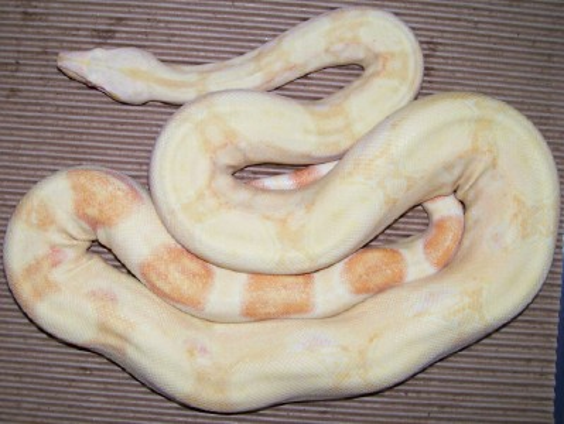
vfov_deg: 39.7
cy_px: 212
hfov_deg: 51.3
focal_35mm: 36
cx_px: 282
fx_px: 587
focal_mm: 6
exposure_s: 1/64
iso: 80
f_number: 2.7
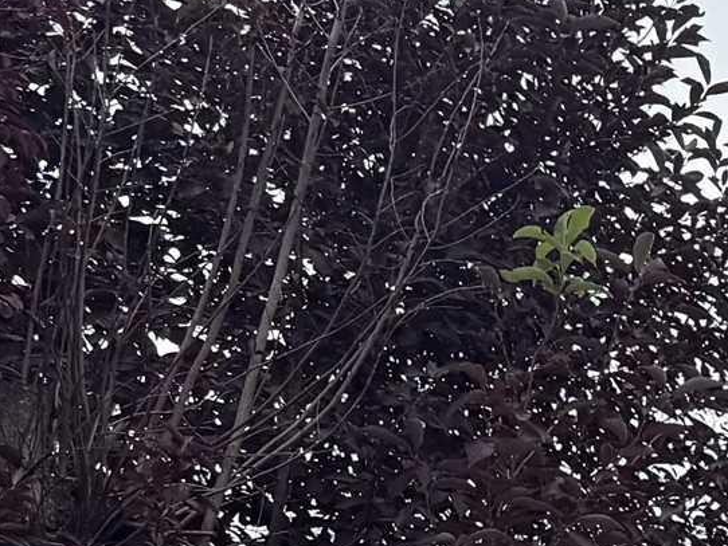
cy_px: 1123
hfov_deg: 11.8
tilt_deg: +9.6
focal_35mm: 136
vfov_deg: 10.0
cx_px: 1738
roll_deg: -1.0
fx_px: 2861
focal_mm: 6.76
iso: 80
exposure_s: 1/3279
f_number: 1.78
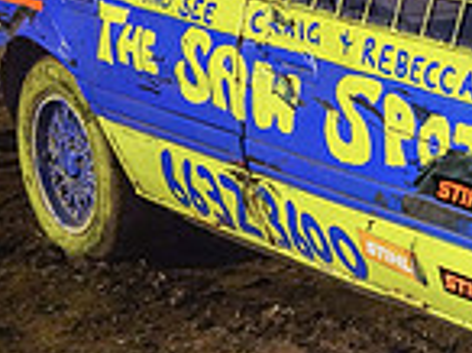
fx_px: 1457
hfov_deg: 16.1
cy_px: 112
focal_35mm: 107
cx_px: 805
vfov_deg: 13.8
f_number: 1.8
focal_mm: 10.4
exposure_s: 1/50
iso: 800
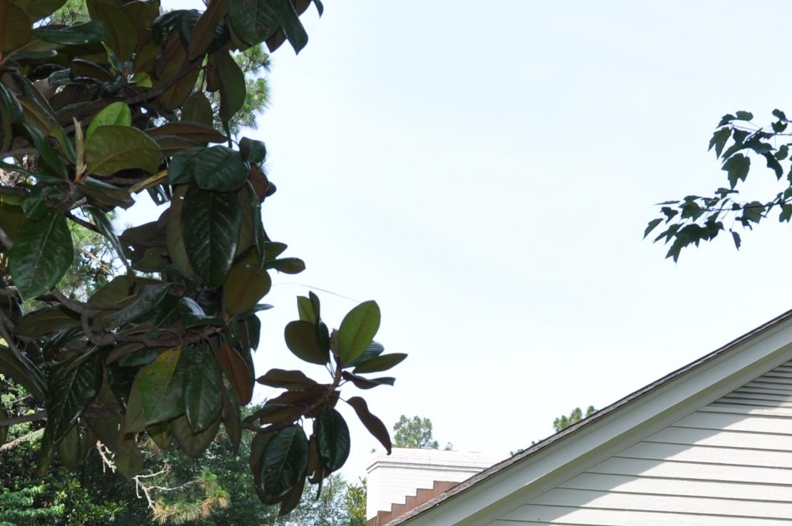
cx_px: 357
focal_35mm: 101
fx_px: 2227
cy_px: 663
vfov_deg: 13.1
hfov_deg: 20.2
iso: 200
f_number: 9
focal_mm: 25
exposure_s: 1/200
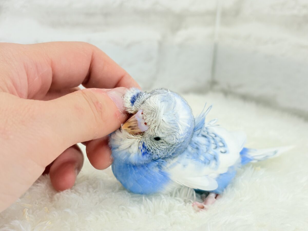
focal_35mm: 52
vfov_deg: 28.0
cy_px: 116
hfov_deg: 36.8
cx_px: 154
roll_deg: -2.2
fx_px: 463
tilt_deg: -13.2
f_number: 1.6
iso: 80
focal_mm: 5.96
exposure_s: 1/100
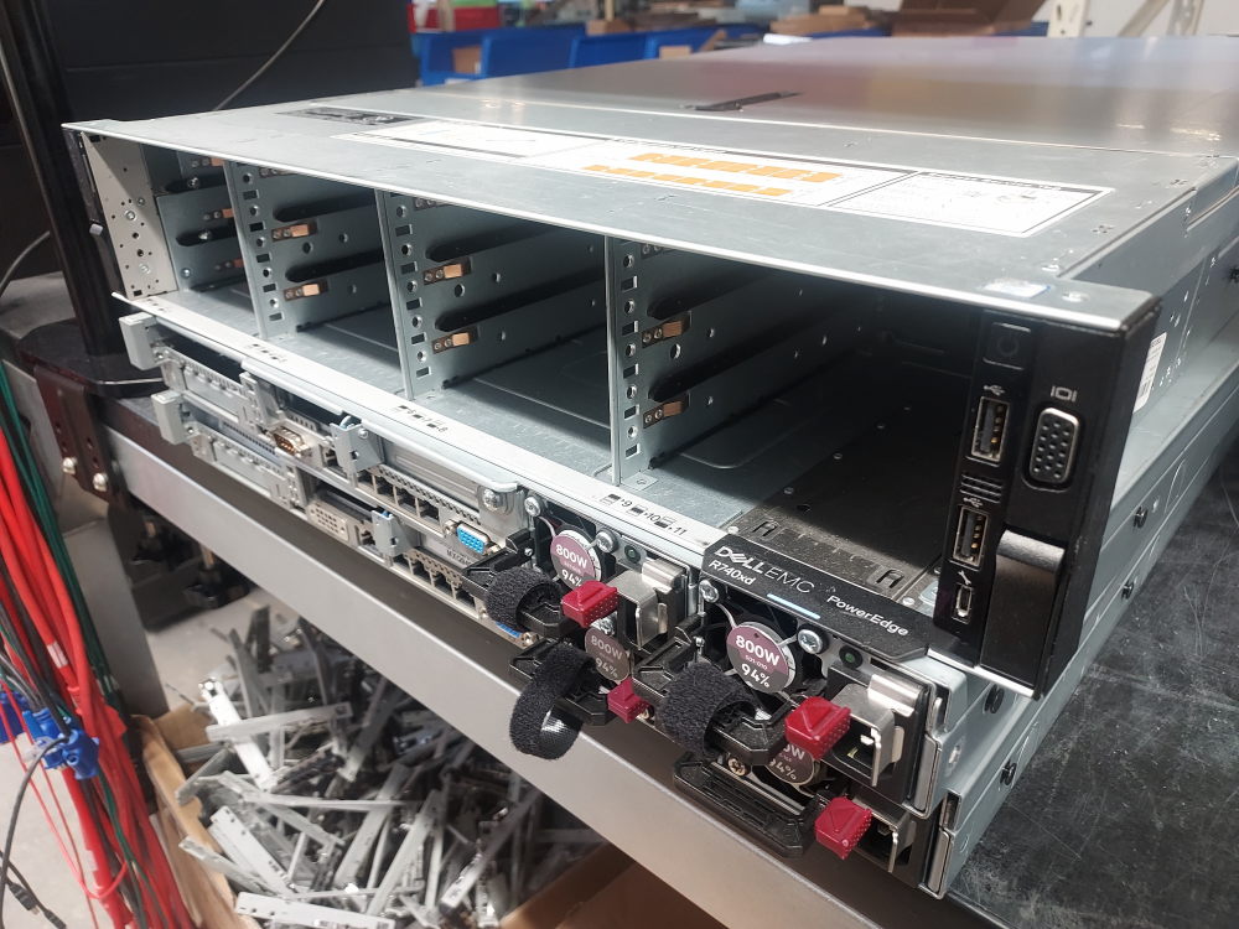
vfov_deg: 56.8
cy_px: 464
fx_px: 859
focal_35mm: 24
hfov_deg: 71.6
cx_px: 620
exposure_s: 1/30
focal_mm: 4.6
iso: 320
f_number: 1.8
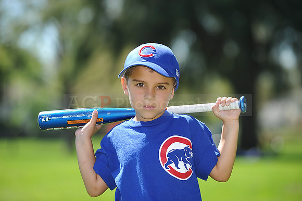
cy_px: 100
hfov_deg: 10.3
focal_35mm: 200
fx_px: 1677
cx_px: 151
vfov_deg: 6.9
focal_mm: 200
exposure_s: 1/640
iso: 200
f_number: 4.5
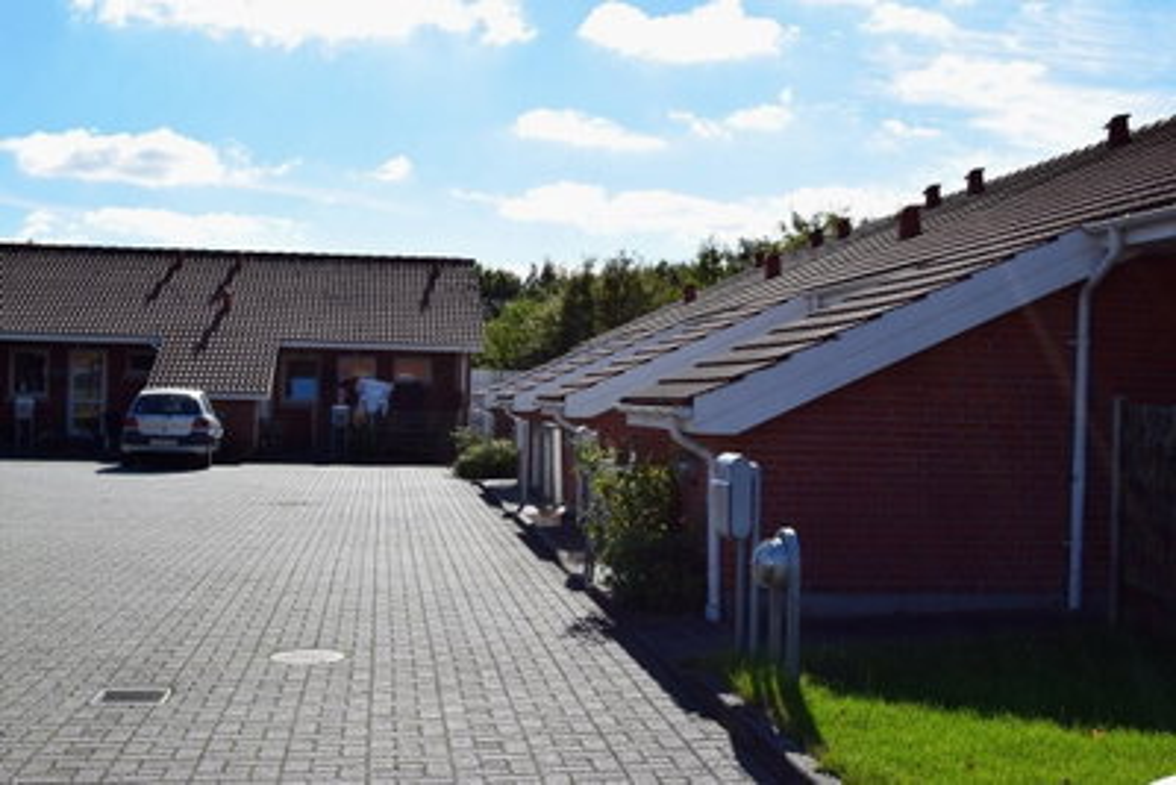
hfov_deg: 43.6
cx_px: 588
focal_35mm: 45
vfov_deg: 29.9
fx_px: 1470
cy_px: 392
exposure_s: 1/500
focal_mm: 30
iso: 360
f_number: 11
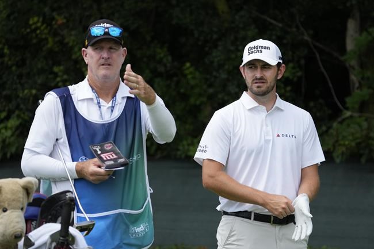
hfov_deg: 10.3
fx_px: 2077
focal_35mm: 200
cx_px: 187
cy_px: 124
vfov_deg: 6.9
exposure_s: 1/5000
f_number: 5.6
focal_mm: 200
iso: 1600
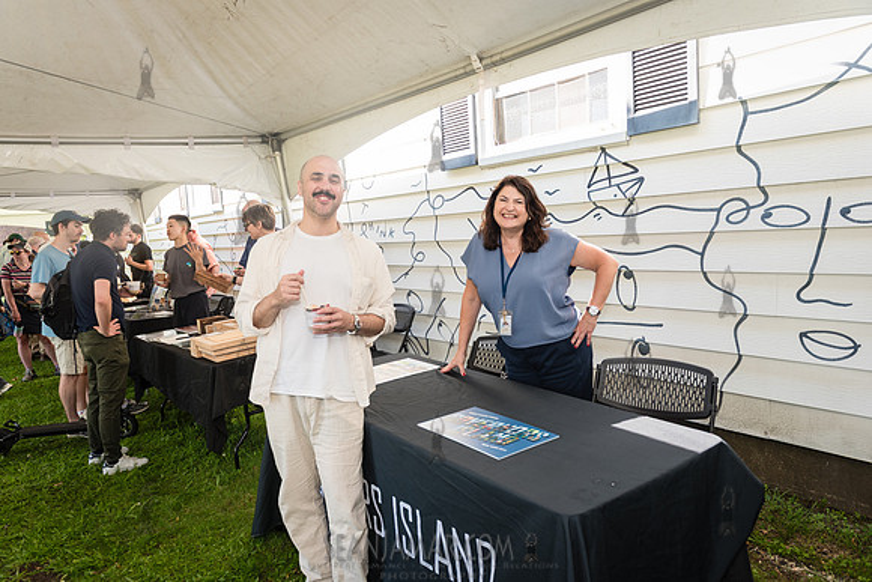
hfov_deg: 73.7
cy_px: 291
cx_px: 436
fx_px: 581
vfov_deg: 53.2
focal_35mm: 24
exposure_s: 1/60
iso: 200
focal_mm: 24
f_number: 4
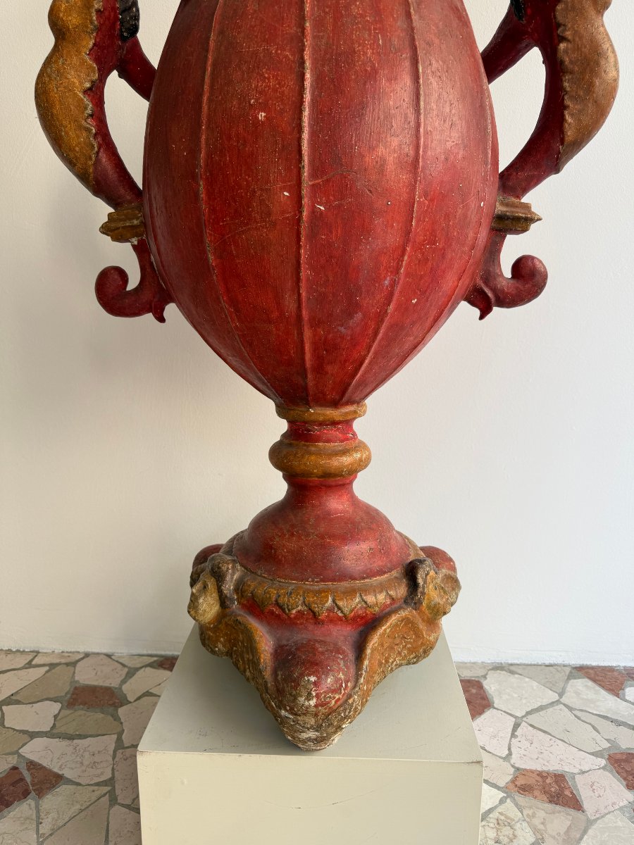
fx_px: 586
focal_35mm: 24
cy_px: 422
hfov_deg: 56.8
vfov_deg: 71.6
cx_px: 317
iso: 64
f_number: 1.78
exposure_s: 1/183
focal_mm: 6.76
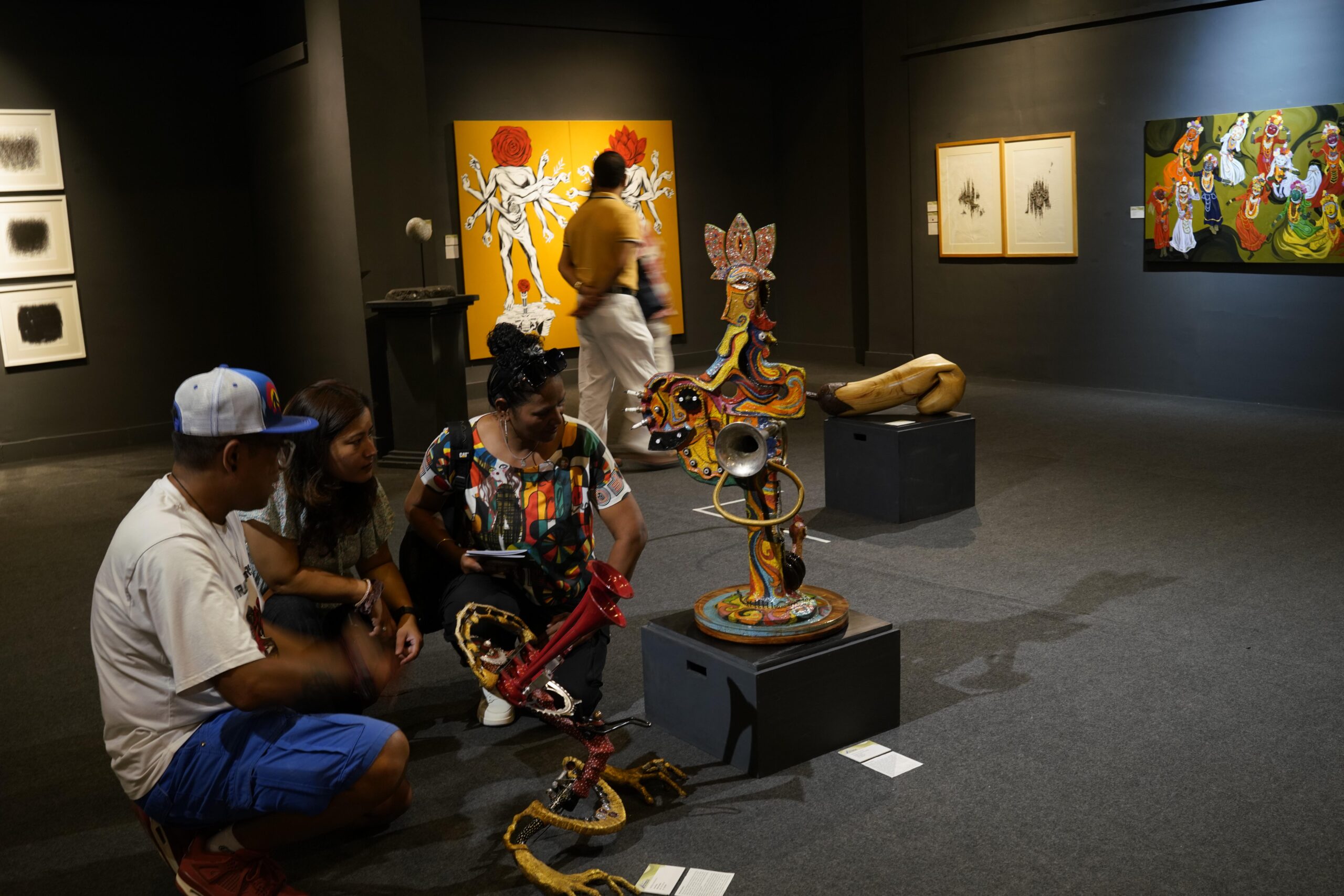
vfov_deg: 37.9
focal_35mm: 35
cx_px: 672
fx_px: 1307
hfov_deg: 54.4
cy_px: 448
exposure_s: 1/10
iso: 1000
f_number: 8
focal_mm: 35
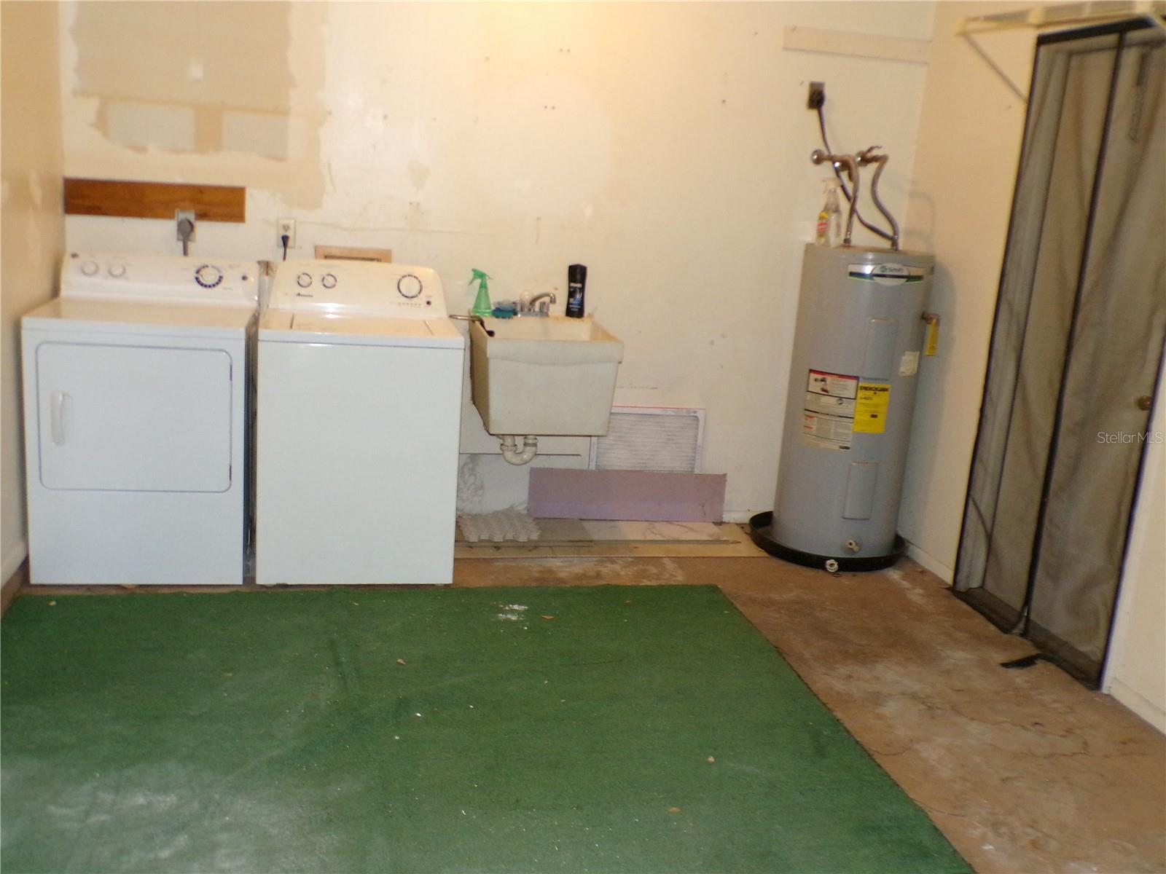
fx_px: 1078
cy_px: 437
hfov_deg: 56.8
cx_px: 583
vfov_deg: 44.2
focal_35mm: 32
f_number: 3.2
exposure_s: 1/34
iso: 640
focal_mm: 5.8
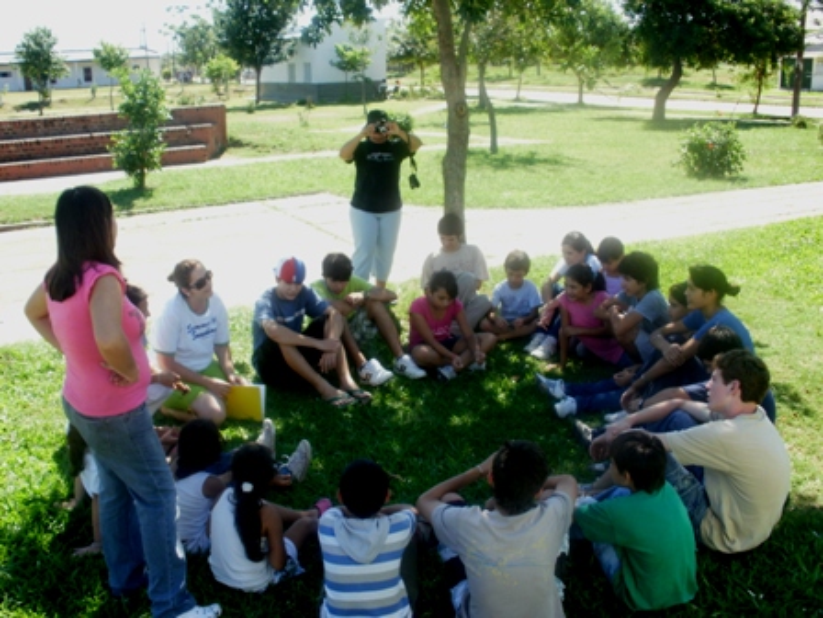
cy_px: 309
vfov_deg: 39.7
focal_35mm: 36
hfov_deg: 51.4
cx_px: 412
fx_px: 856
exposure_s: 1/125
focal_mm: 6.3
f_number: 5.6
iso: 100
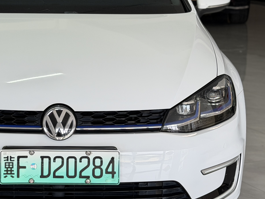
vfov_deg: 14.1
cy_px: 69
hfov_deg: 18.6
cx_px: 61
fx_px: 804
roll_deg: -1.1
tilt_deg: -10.4
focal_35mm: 105
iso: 64
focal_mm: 6.76
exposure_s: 1/228
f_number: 1.78
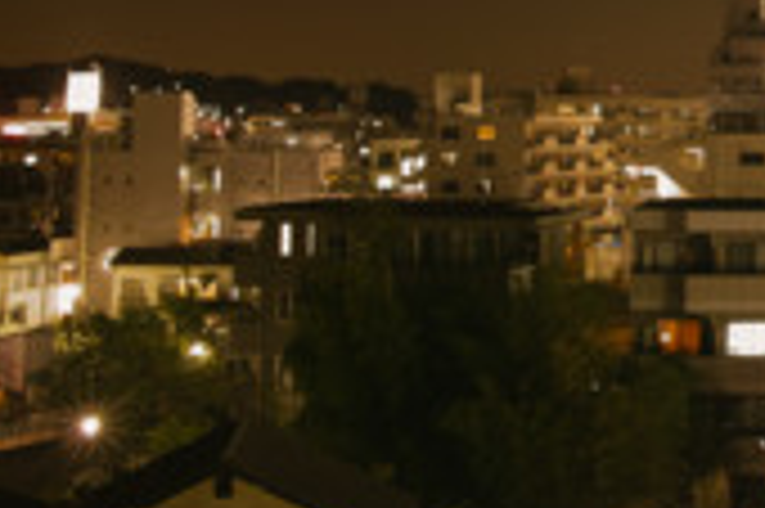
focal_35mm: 116
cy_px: -184
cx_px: 968
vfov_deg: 11.4
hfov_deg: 16.7
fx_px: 2463
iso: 50
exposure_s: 15
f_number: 4.5
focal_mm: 24.2
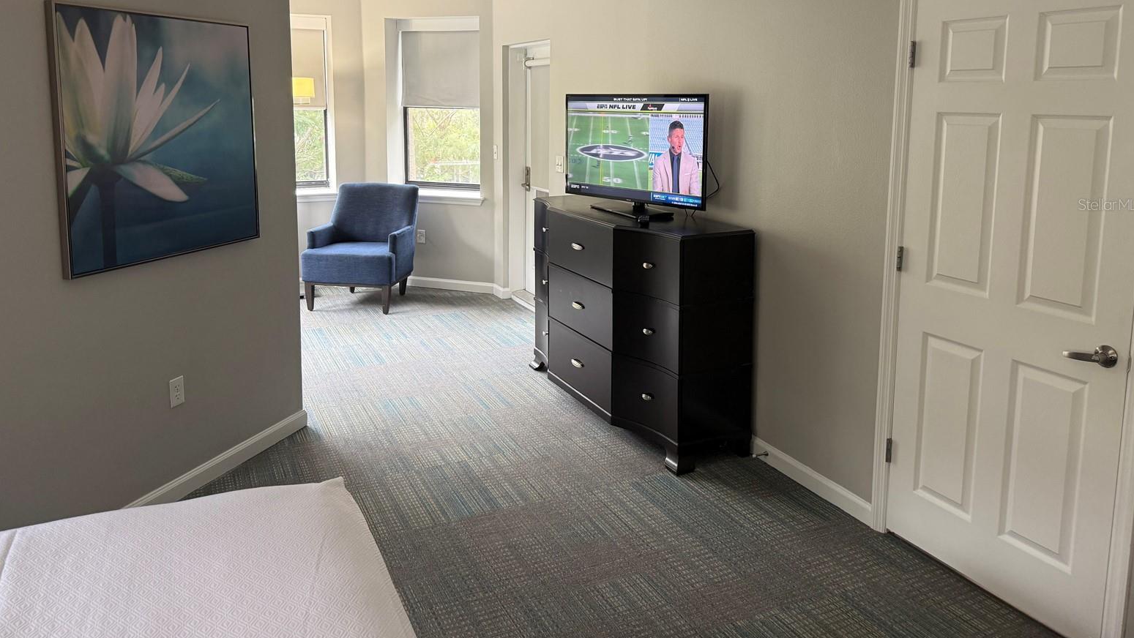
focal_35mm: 27
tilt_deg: -7.2
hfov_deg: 69.8
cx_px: 562
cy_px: 204
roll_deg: -0.2
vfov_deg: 42.2
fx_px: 812
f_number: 1.78
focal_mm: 6.76
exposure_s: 1/60
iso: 160
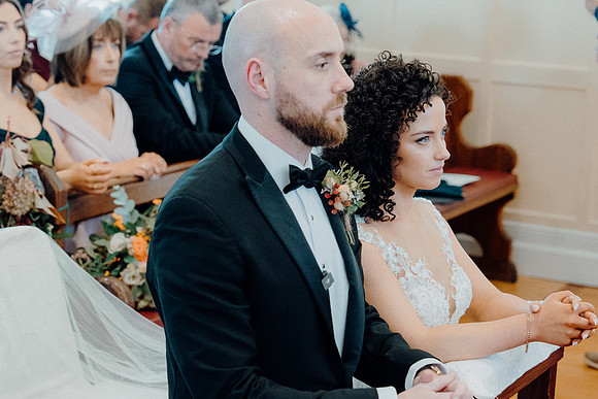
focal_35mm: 87
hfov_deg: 23.4
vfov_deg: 15.7
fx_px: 1445
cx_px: 299
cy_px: 200
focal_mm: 58
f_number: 3.5
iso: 3200
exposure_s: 1/160
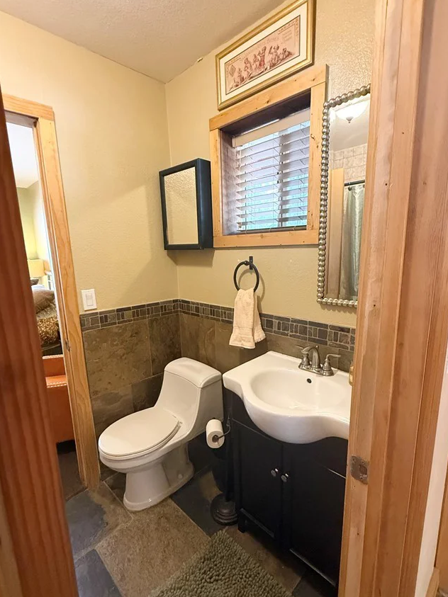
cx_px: 237
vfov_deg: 91.0
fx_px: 293
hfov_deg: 74.6
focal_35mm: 17
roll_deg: +1.0
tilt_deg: -10.3
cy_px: 309
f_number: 2.2
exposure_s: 1/60
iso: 640
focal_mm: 2.22
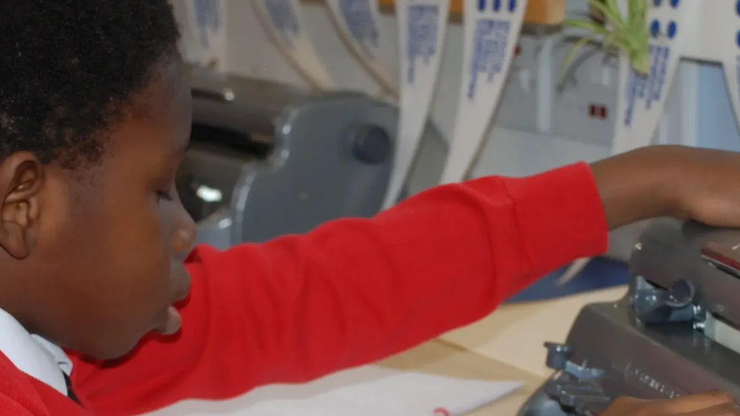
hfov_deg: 16.2
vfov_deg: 9.1
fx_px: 2590
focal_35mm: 132
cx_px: 464
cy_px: 399
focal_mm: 40
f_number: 4.5
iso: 200
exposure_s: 1/60
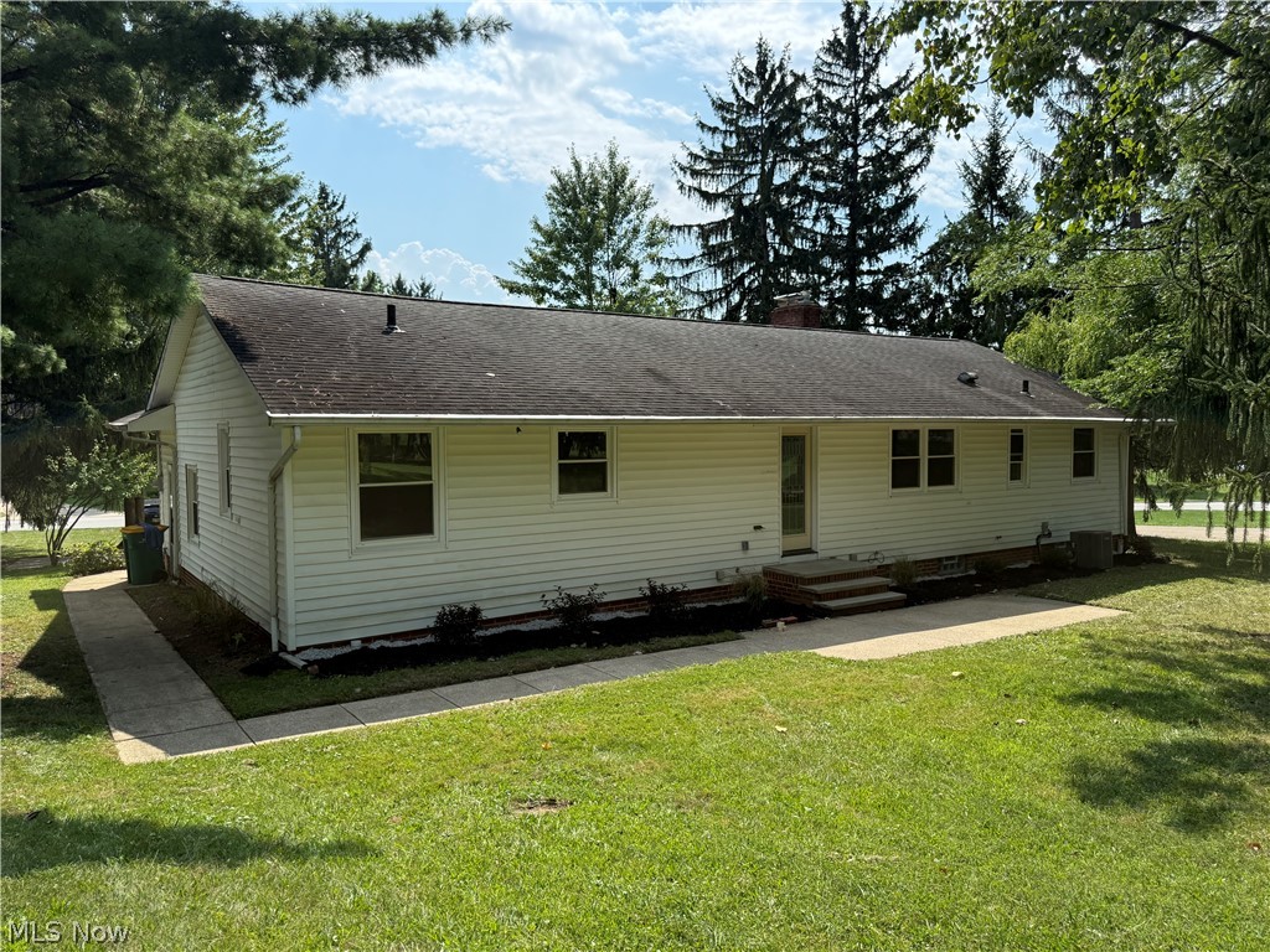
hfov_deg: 71.6
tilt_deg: -2.3
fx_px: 881
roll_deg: +0.2
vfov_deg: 56.8
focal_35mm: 24
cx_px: 635
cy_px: 476
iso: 100
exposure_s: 1/4405
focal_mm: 6.76
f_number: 1.78
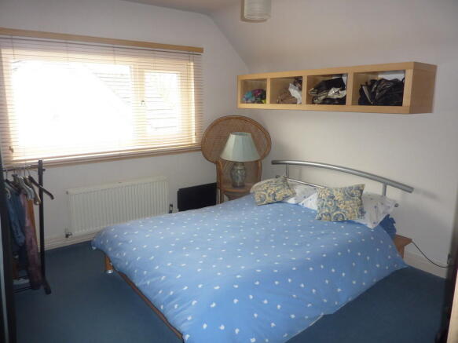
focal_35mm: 25
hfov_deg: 69.4
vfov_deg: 54.9
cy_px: 172
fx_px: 331
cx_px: 229
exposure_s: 1/30
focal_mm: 4.1
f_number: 3.3
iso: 160
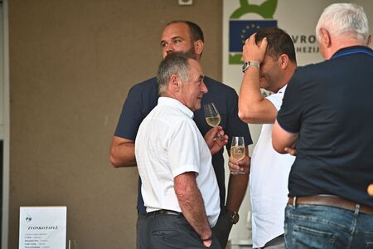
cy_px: 124
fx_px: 2072
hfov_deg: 10.3
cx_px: 186
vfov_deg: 6.9
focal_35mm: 200
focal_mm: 200
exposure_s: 1/200
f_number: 3.5
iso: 1000
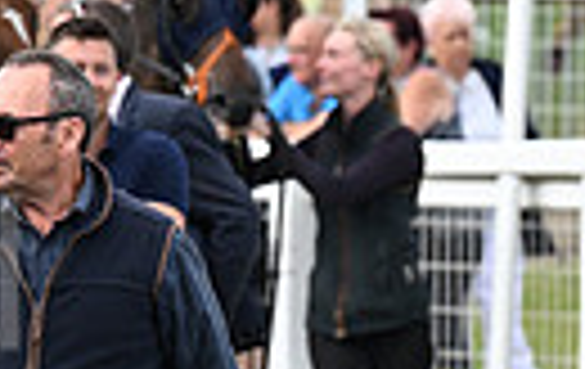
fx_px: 12676
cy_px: 317
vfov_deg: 1.7
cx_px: -554
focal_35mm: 793
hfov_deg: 2.6
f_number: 5.6
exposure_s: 1/800
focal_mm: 175
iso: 500
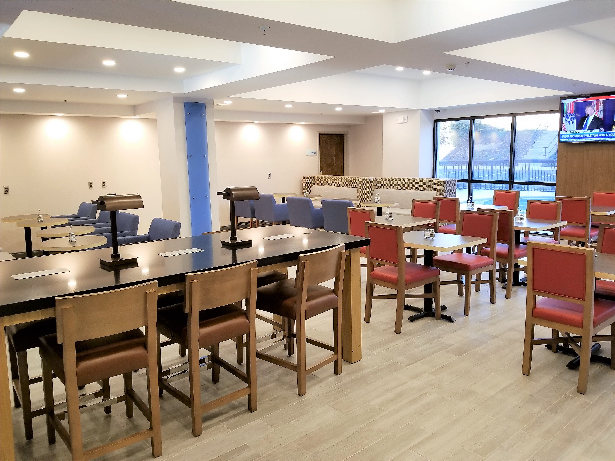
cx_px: 308
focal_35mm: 26
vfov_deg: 53.1
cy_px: 230
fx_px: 462
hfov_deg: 67.3
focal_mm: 4.25
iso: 200
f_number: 1.7
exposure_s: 1/60
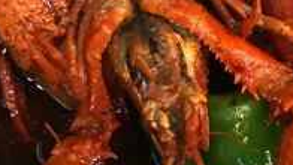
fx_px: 846
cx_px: 327
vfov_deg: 11.1
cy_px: 57
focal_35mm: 109
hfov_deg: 18.8
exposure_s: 1/17
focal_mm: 3.99
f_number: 1.8
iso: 80
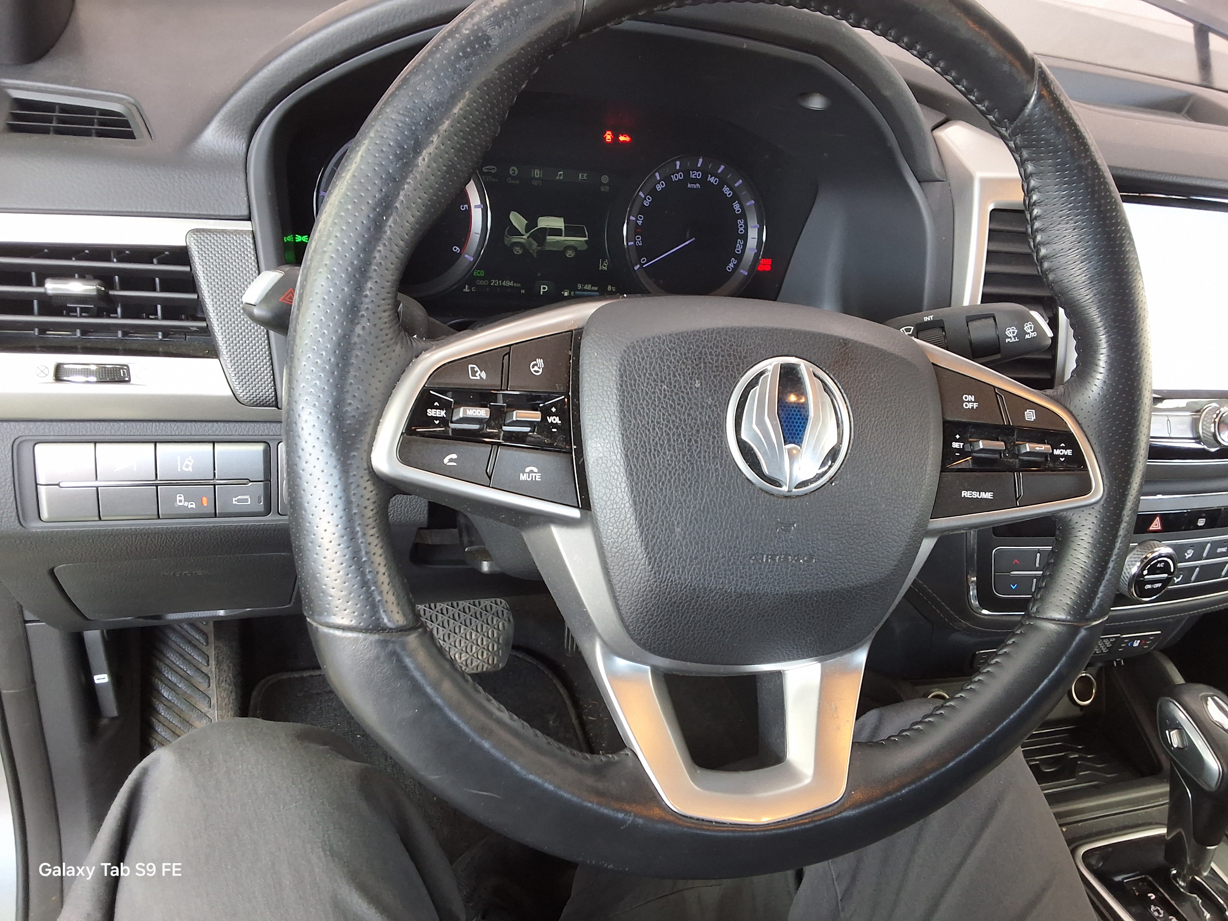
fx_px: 993
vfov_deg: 49.7
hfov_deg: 63.4
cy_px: 460
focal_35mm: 28
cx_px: 614
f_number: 1.9
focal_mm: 2.91
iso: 160
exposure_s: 1/40
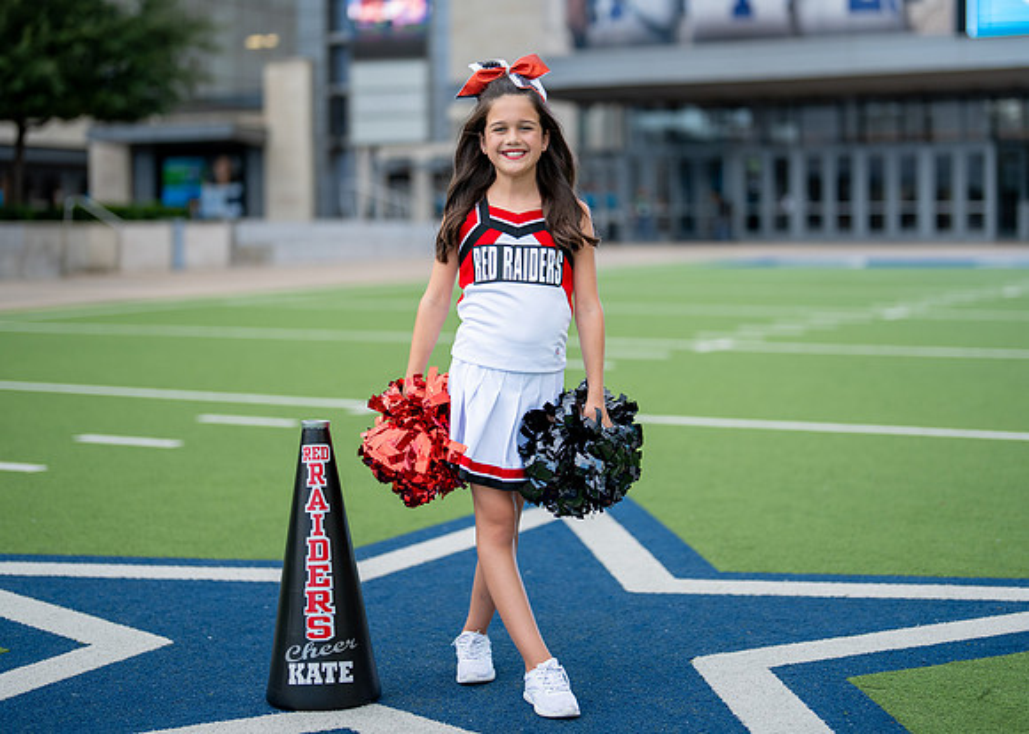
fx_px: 1882
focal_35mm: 64
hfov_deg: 30.6
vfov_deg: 22.1
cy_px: 291
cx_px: 551
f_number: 1.2
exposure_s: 1/1250
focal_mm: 50
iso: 160
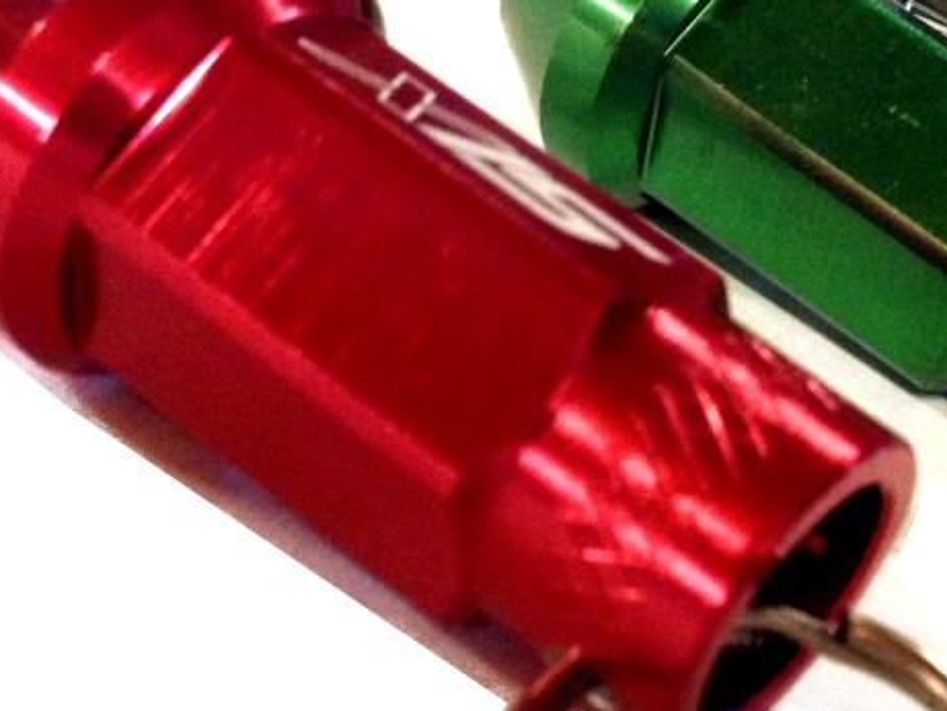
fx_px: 2600
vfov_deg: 15.6
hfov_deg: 19.6
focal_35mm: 95
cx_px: 1093
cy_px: 273
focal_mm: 4.28
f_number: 2.4
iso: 250
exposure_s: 1/20
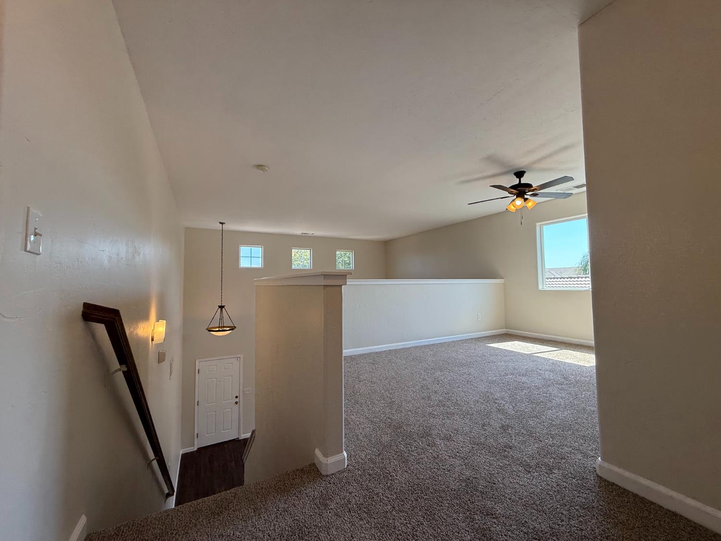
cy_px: 270
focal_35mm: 14
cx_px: 360
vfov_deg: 85.7
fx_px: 292
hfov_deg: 102.1
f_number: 2.2
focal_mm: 2.22
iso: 64
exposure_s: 1/145
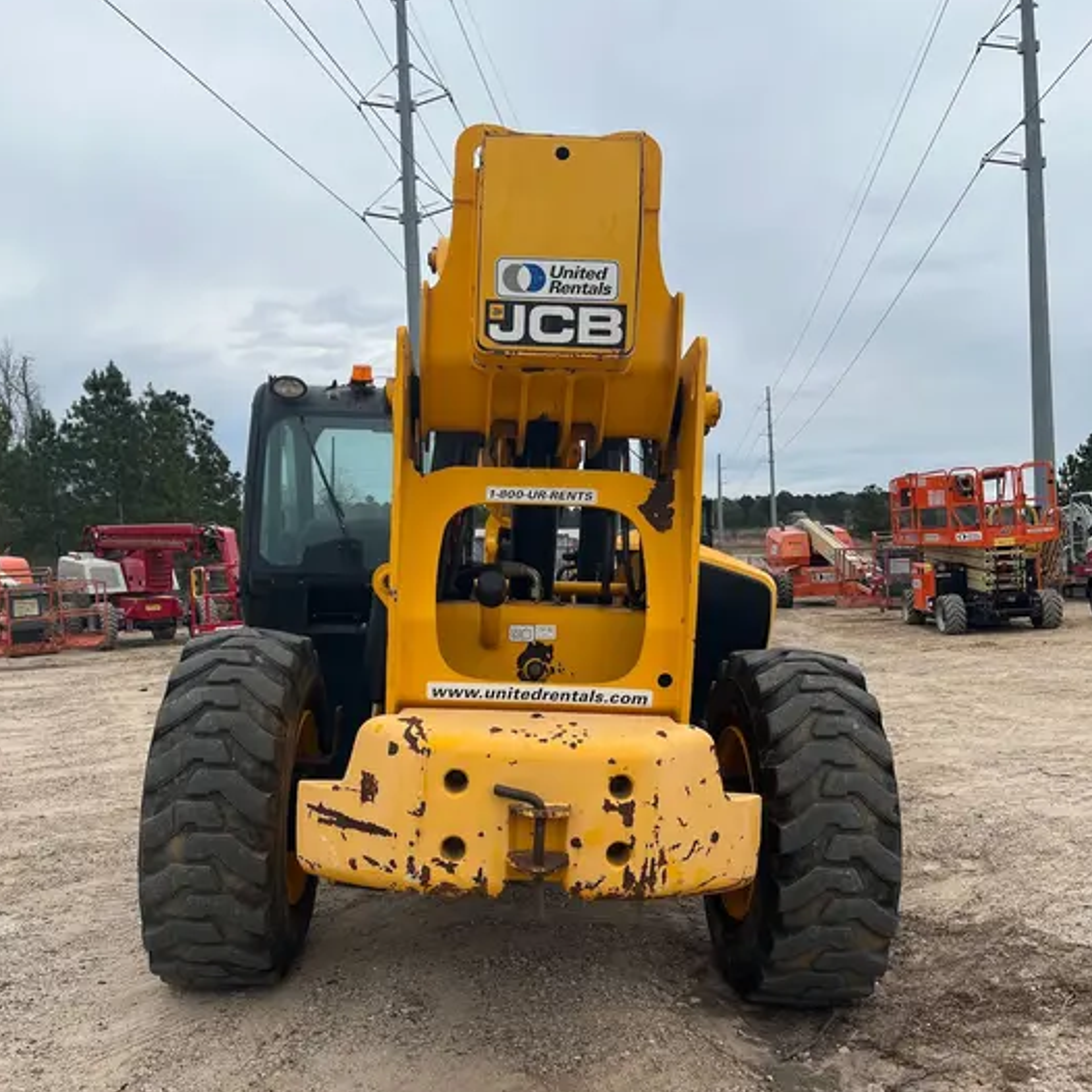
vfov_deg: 51.1
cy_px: 555
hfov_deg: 51.1
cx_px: 525
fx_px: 1142
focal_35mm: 32
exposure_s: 1/1517
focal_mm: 5.1
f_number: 1.6
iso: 50
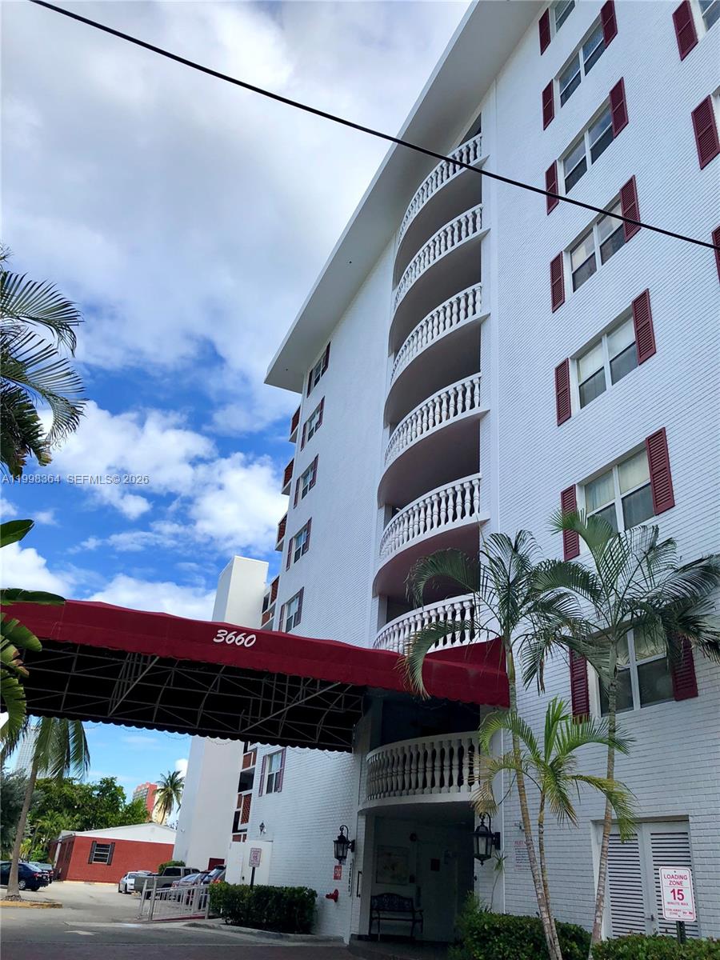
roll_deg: -4.3
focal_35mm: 28
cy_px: 480
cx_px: 360
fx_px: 777
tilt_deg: +27.0
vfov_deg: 63.4
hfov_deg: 49.7
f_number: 1.8
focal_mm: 4
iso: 20
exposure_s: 1/1333
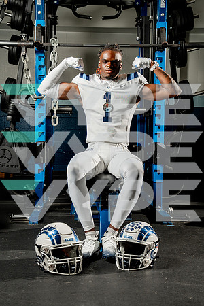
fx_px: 510
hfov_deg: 22.6
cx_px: 102
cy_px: 153
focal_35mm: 60
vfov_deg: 33.4
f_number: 7.1
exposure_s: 1/200
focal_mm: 60
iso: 640
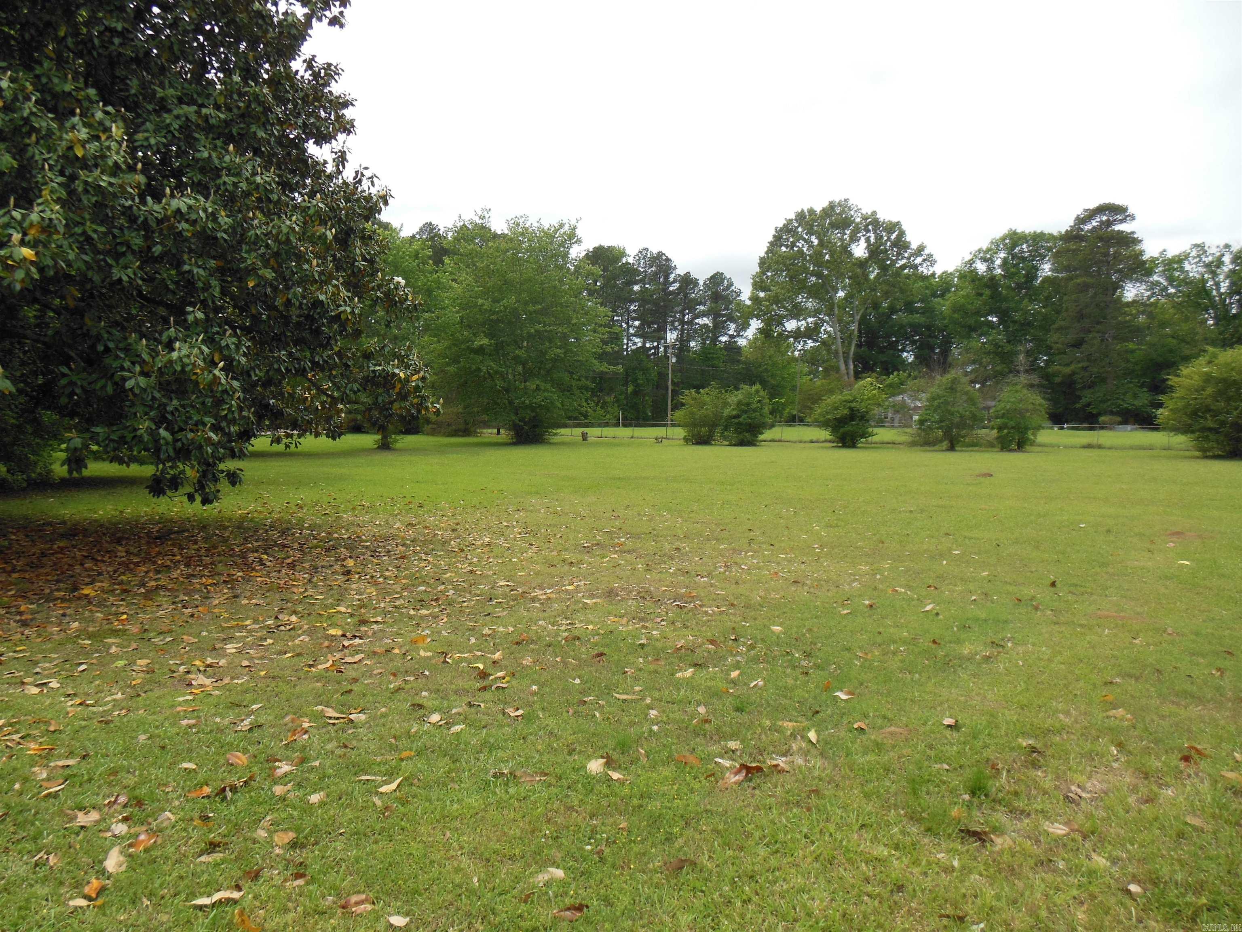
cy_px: 466
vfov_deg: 54.9
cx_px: 621
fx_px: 897
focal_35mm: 25
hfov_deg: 69.4
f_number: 3.2
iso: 125
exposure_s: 1/1000
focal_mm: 4.5
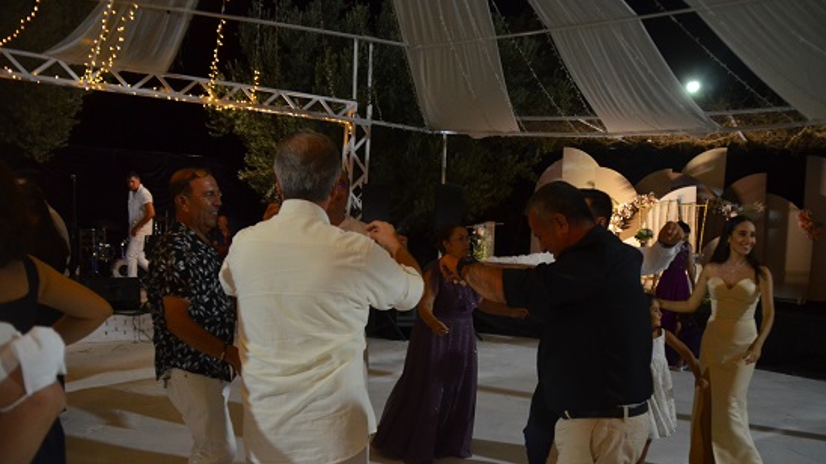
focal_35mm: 107
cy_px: 250
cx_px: 413
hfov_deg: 20.0
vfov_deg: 11.3
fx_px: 2343
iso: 1400
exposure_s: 1/125
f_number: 5.3
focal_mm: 68
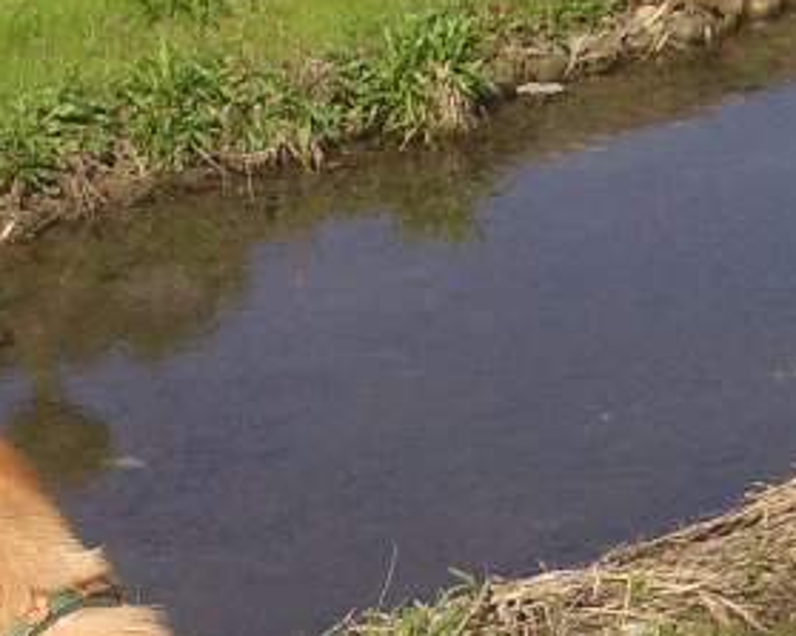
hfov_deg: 12.3
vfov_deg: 9.8
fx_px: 3697
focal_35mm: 157
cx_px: 402
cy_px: 334
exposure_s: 1/800
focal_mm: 5.8
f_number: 4.3
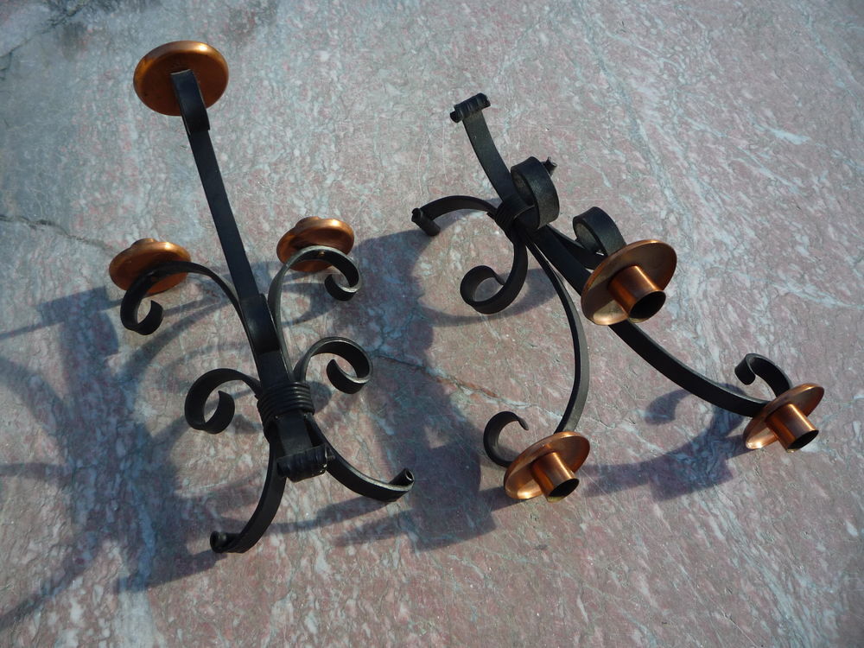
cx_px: 432
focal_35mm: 30
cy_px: 324
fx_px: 749
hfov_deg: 60.0
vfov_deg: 46.8
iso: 100
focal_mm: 5.2
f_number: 4
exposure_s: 1/250
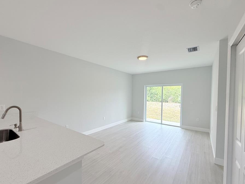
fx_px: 113
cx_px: 118
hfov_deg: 94.5
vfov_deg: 78.0
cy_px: 98
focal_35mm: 16
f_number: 2.2
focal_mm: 2.22
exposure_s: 1/155
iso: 50
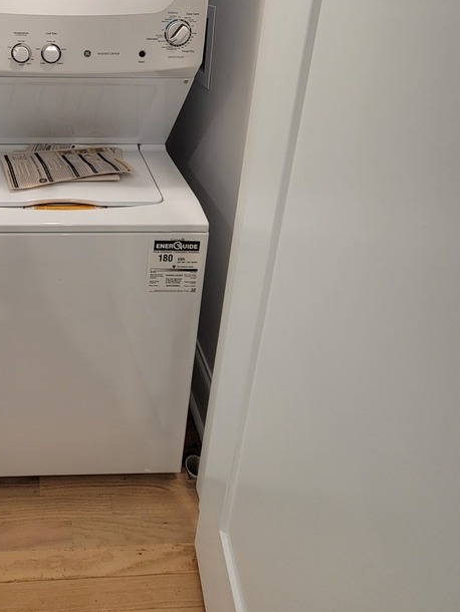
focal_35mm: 23
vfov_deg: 64.6
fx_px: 407
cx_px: 61
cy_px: 90
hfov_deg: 53.0
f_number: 2.2
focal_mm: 2.2
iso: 100
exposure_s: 1/60
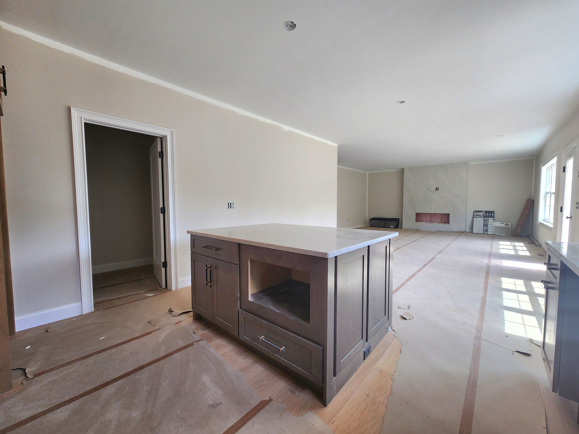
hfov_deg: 106.2
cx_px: 290
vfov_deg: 89.9
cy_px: 217
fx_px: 217
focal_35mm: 13
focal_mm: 2.2
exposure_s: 1/120
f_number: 2.2
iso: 80
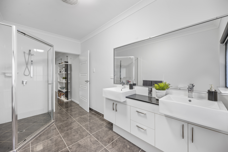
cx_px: 114
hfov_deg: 104.3
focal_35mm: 14
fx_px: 89
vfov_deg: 81.2
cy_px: 76
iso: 800
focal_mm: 14
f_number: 5.6
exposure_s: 1/20
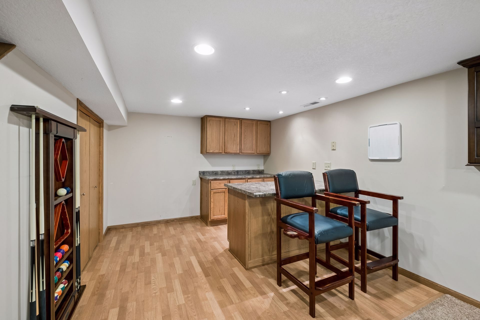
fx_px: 200
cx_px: 240
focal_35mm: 15
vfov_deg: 77.3
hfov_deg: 100.4
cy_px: 160
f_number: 8
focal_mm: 10
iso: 400
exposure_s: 1/10
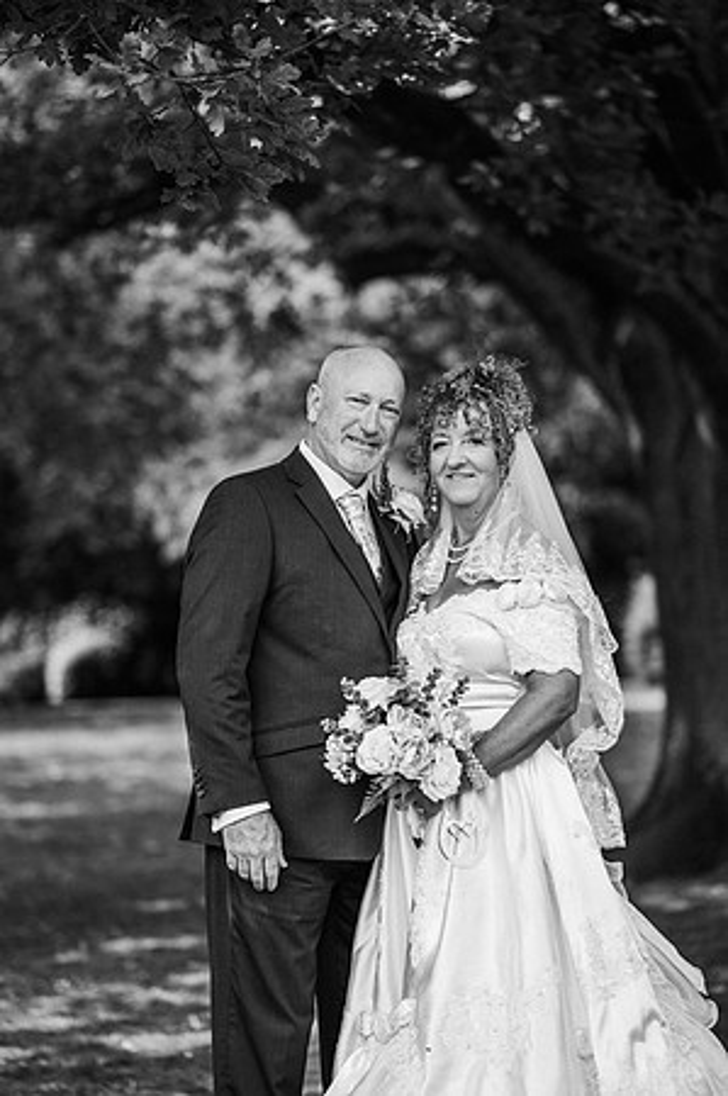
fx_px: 2584
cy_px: 548
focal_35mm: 85
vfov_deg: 23.9
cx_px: 364
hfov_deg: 16.0
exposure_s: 1/1250
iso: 100
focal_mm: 85
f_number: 2
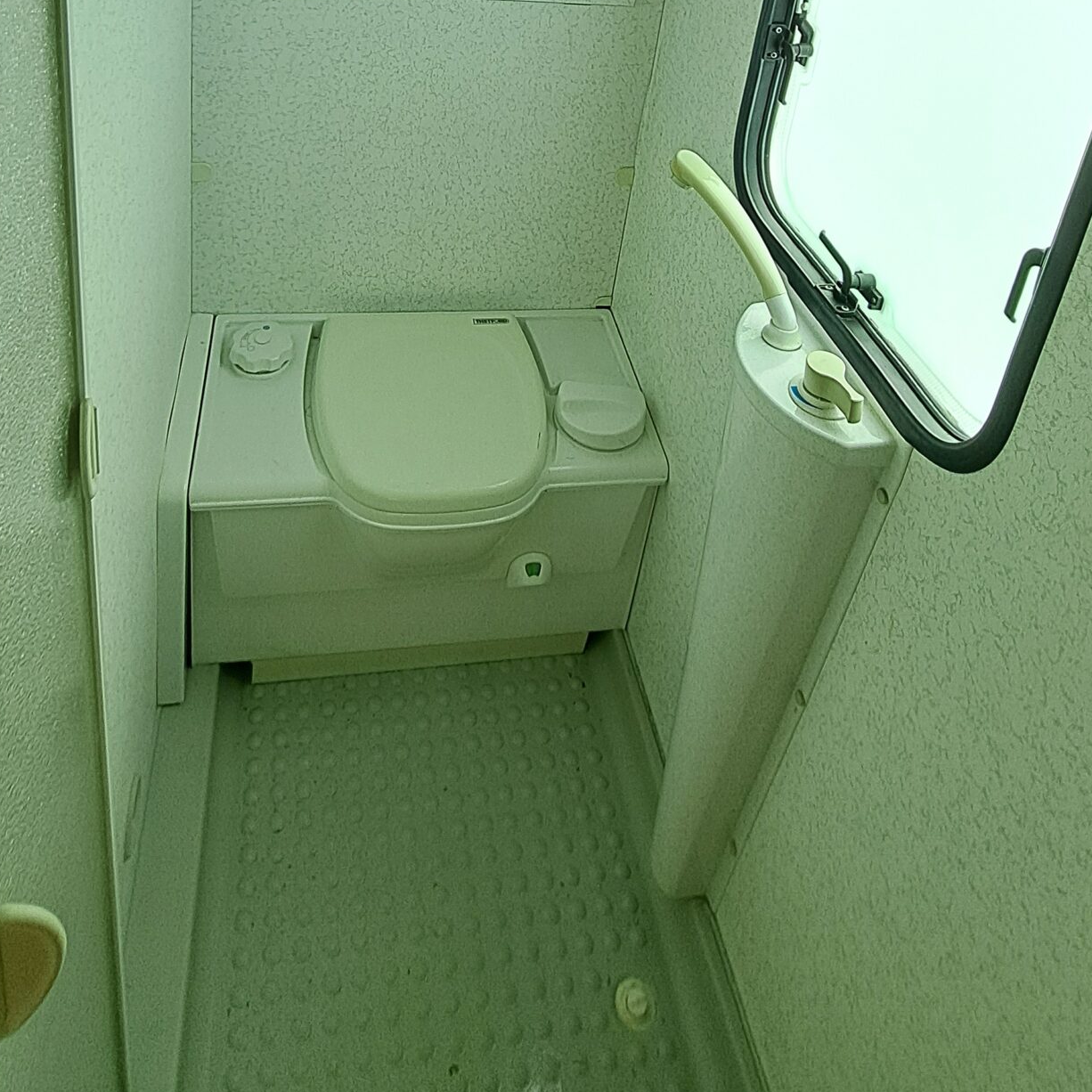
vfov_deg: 53.3
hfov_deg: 64.9
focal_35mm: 24
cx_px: 501
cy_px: 35
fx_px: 857
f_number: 2.2
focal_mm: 1.74
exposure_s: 1/437
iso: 50
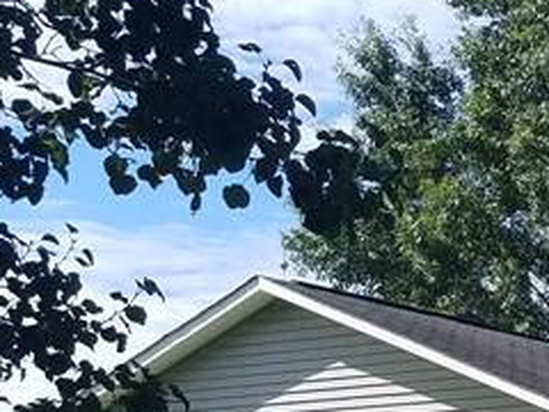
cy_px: 588
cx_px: 1087
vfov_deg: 12.8
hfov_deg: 14.7
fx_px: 1760
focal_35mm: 111
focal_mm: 4.2
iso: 50
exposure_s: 1/1952
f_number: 1.7
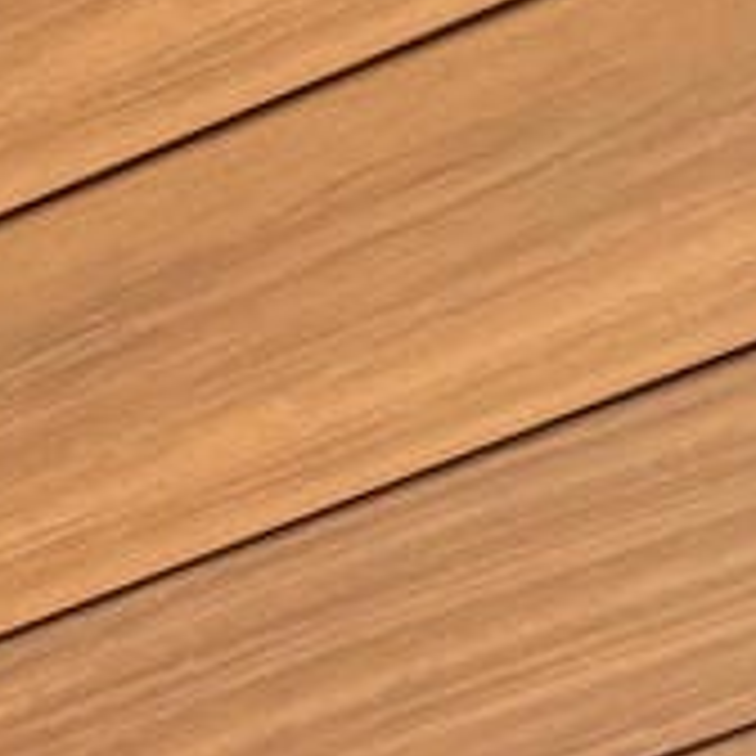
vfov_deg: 6.3
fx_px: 5312
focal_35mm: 215
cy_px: 3294
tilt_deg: +22.3
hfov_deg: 7.4
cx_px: -1294
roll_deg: -0.4
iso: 100
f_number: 1.78
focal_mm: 6.76
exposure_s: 1/275
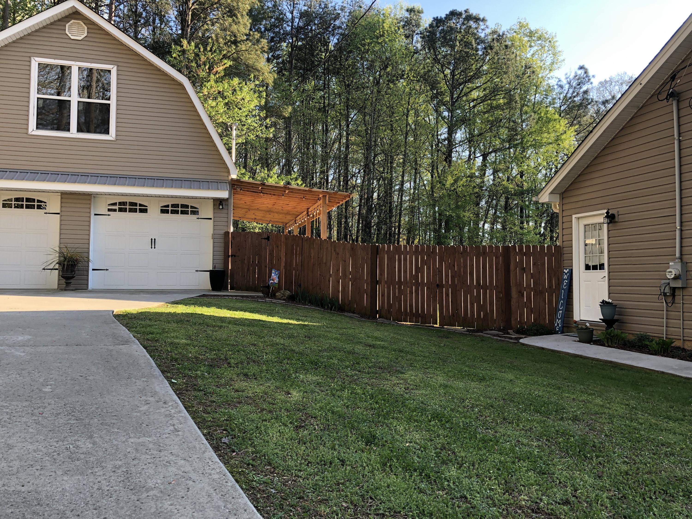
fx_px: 560
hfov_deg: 63.4
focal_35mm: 28
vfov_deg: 49.7
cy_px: 260
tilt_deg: +3.5
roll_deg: +0.8
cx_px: 346
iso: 20
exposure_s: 1/155
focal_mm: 4
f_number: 1.8
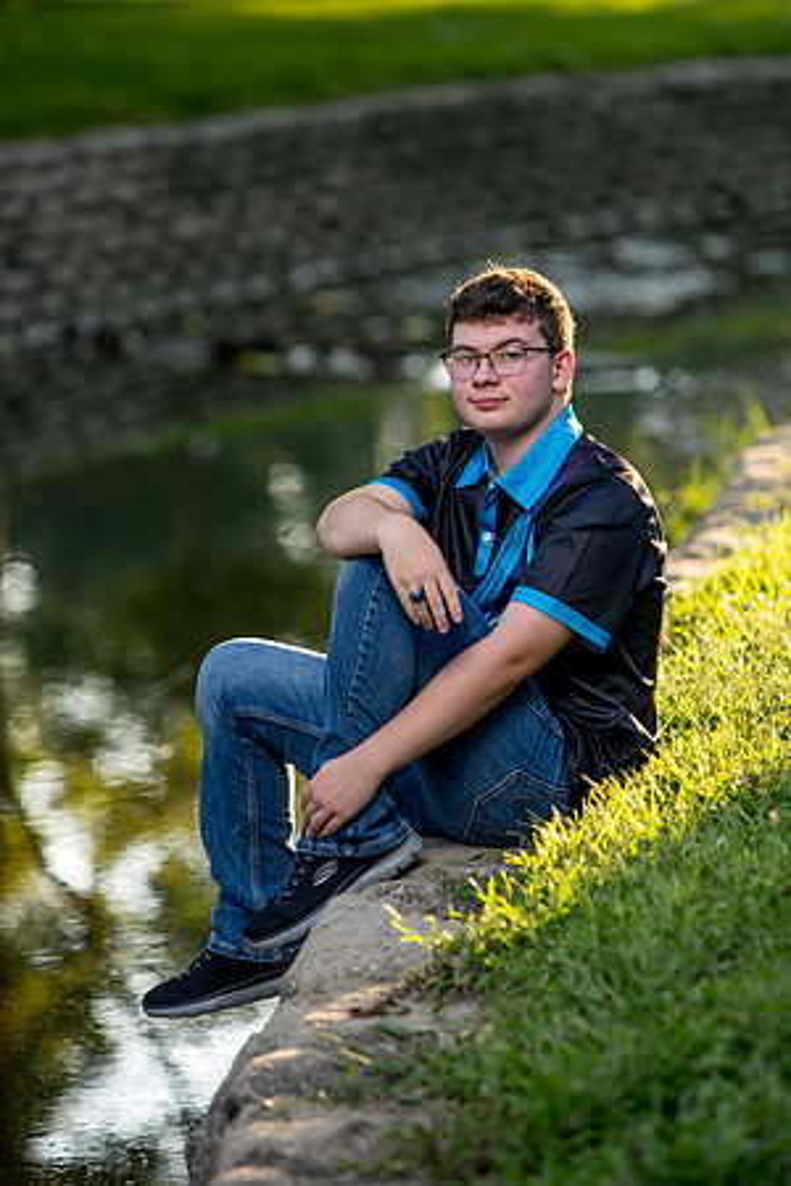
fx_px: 5273
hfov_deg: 8.6
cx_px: 396
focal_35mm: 160
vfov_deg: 12.8
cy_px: 593
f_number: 3.2
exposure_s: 1/250
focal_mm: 160
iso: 200
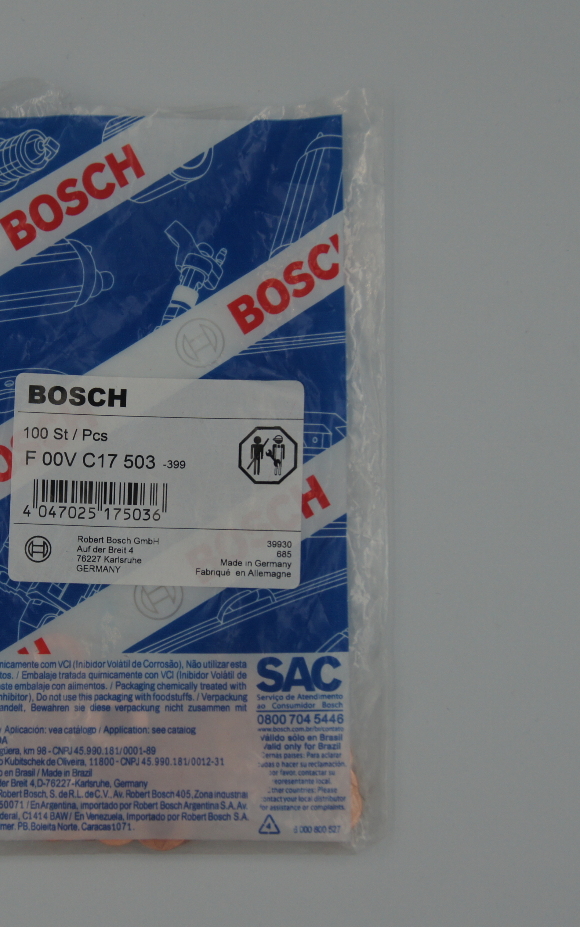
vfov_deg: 25.6
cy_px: 463
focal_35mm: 81
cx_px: 119
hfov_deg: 16.1
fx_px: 2043
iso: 200
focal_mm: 35
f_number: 5.6
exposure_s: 1/400
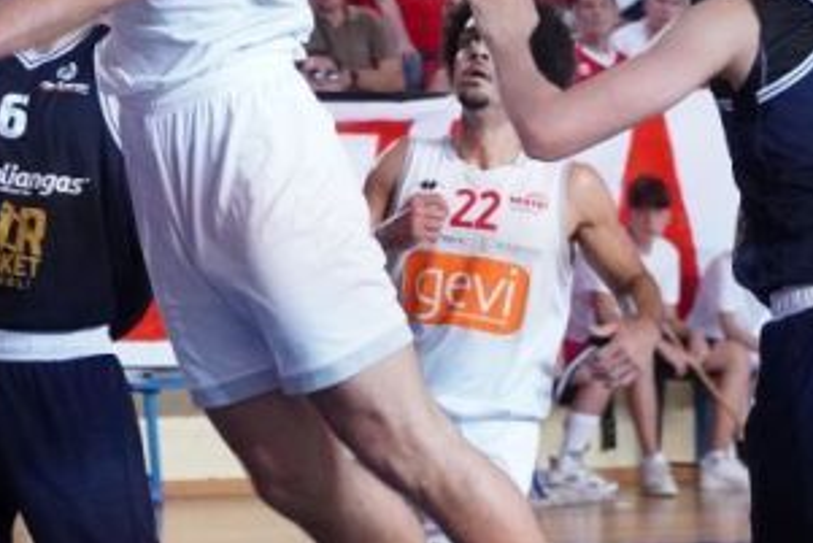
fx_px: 6303
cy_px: -116
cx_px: 143
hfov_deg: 7.4
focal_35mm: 279
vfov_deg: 4.9
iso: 5000
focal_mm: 70
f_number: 5
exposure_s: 1/640
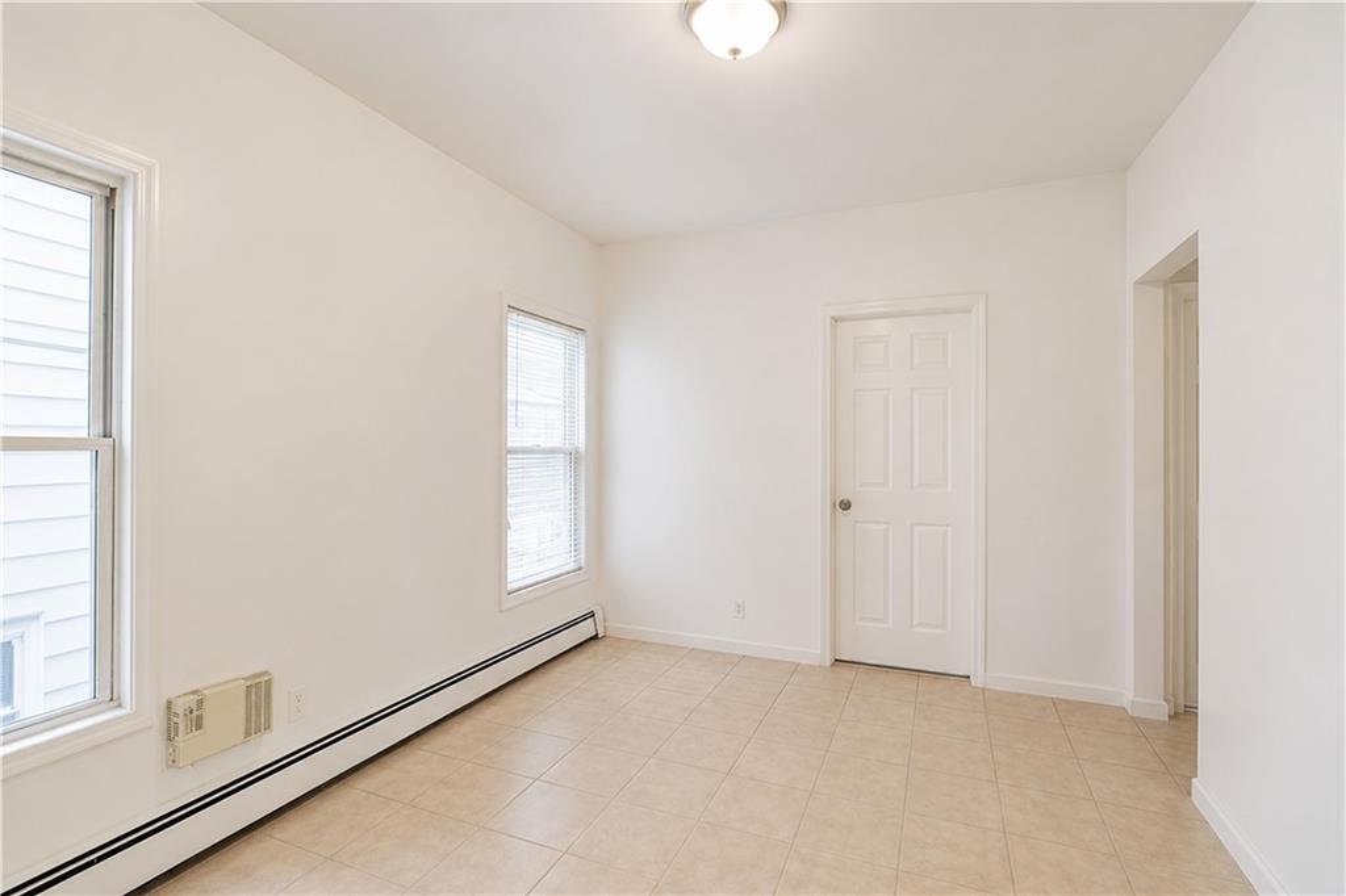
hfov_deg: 100.4
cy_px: 448
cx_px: 673
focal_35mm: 15
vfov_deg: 77.3
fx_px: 561
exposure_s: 1/40
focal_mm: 10
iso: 2000
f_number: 6.4
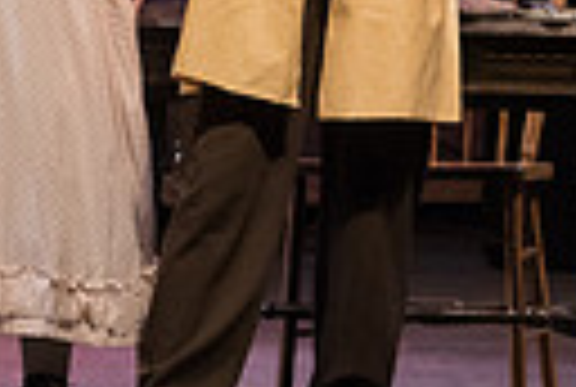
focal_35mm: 474
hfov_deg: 4.3
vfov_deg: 2.9
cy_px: -196
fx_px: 7602
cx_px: 288
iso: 5000
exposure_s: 1/400
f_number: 4.5
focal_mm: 105
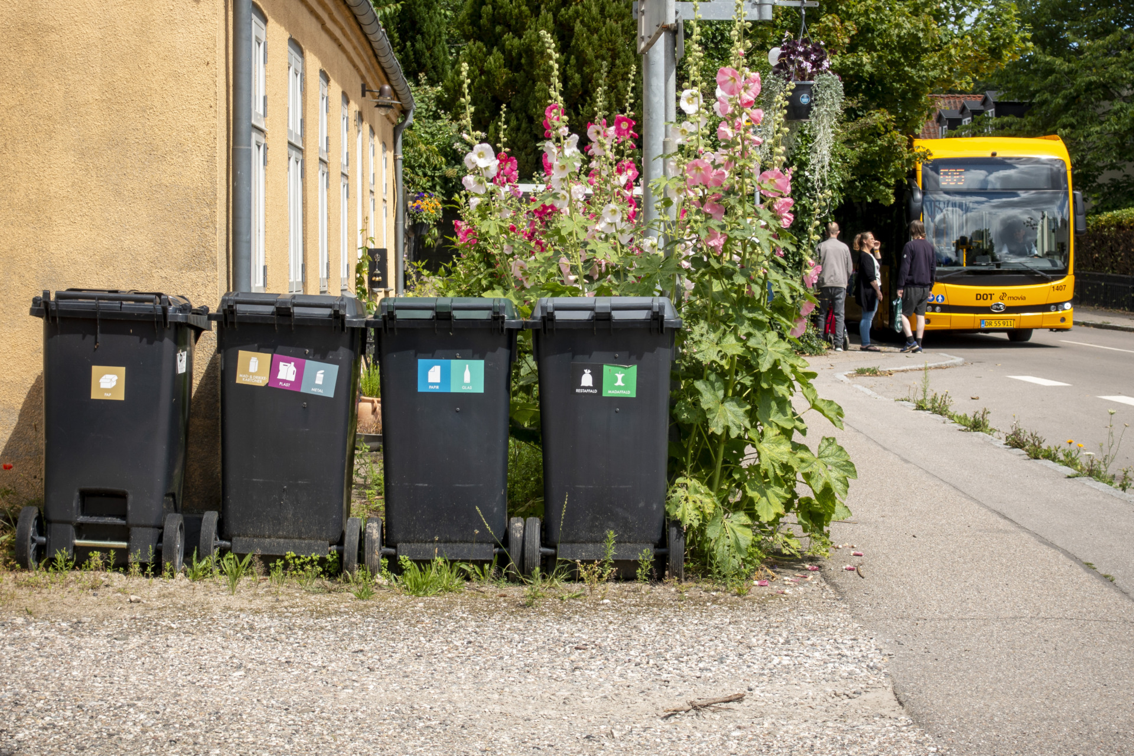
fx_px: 2205
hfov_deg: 28.8
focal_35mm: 70
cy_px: 378
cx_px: 567
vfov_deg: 19.5
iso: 80
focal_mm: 25.7
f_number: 4
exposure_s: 1/640
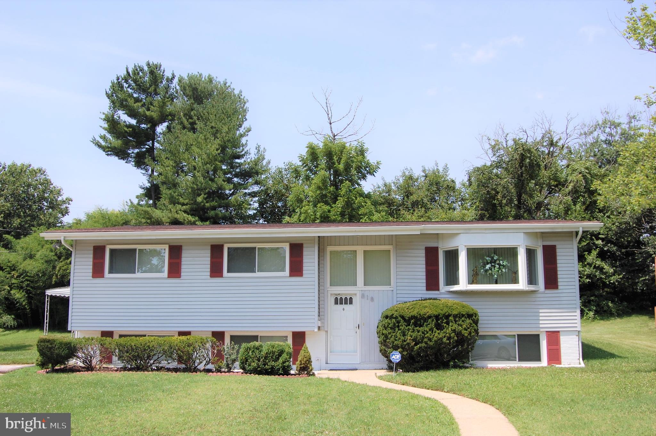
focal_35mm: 36
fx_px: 655
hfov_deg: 53.2
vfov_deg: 36.8
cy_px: 218
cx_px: 328
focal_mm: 24
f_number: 9
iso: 200
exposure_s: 1/320
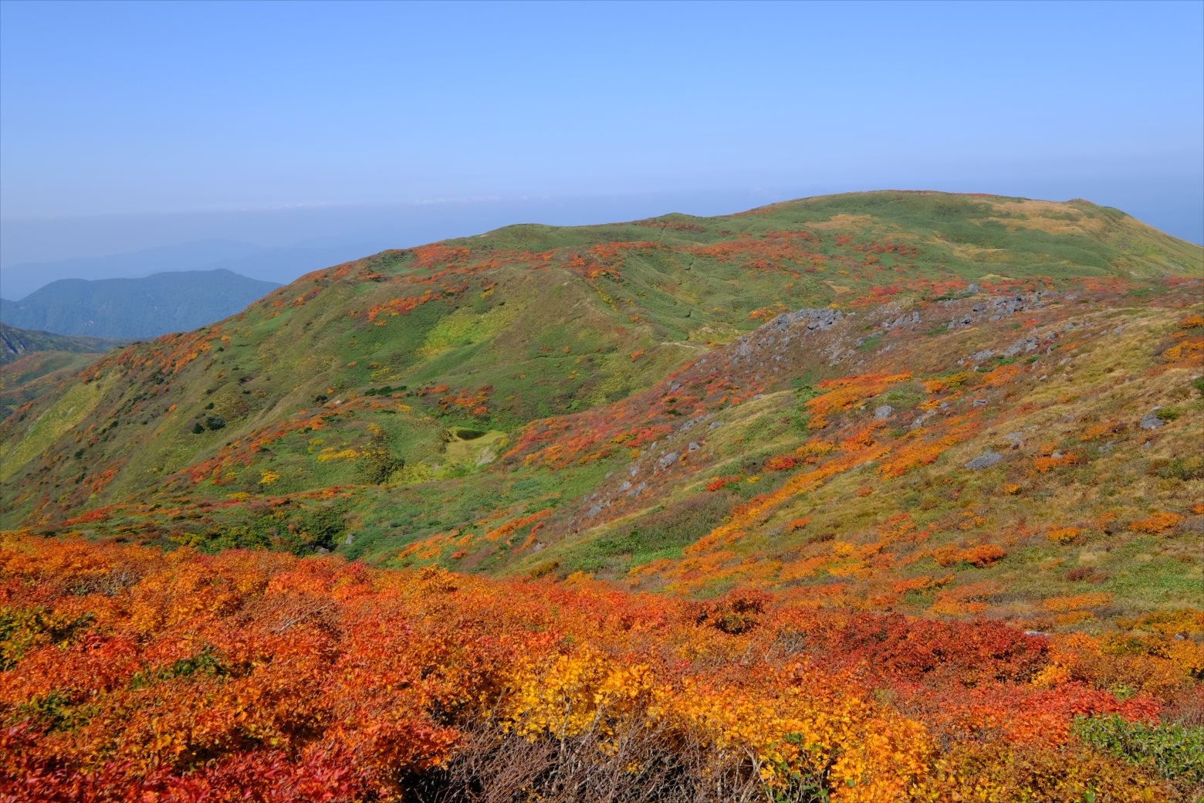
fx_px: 1204
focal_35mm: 36
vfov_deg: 36.9
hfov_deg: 53.1
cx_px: 602
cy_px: 402
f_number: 13
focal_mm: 24
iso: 320
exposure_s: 1/240
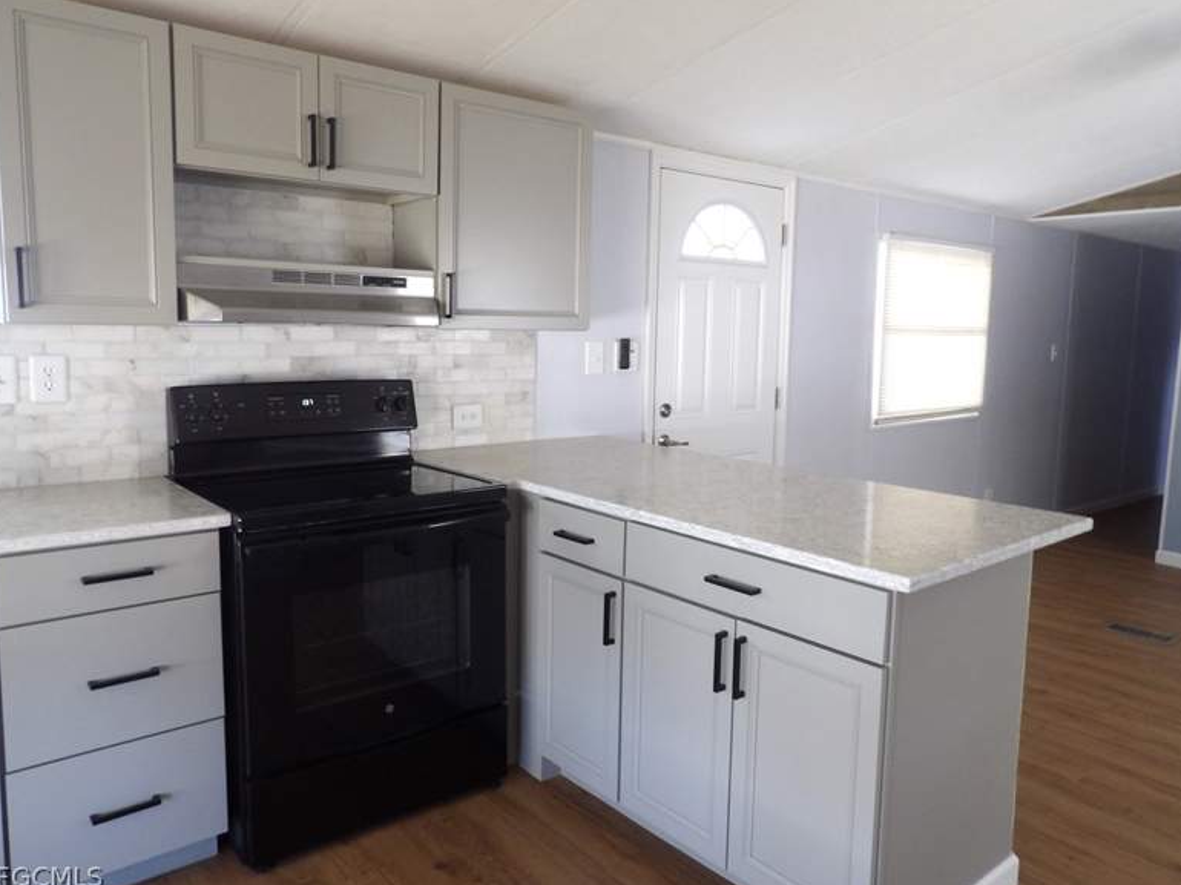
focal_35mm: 25
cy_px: 433
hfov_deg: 69.4
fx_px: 853
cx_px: 603
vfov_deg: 54.8
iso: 200
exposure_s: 1/18
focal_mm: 4.3
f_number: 3.2
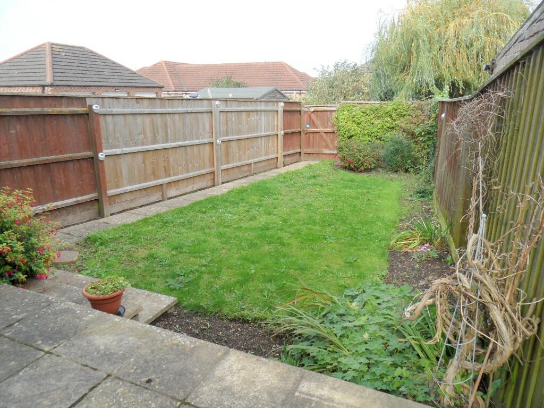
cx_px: 272
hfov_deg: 71.6
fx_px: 377
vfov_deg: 56.8
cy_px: 204
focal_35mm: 24
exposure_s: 1/350
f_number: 3.2
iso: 80
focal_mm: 3.9
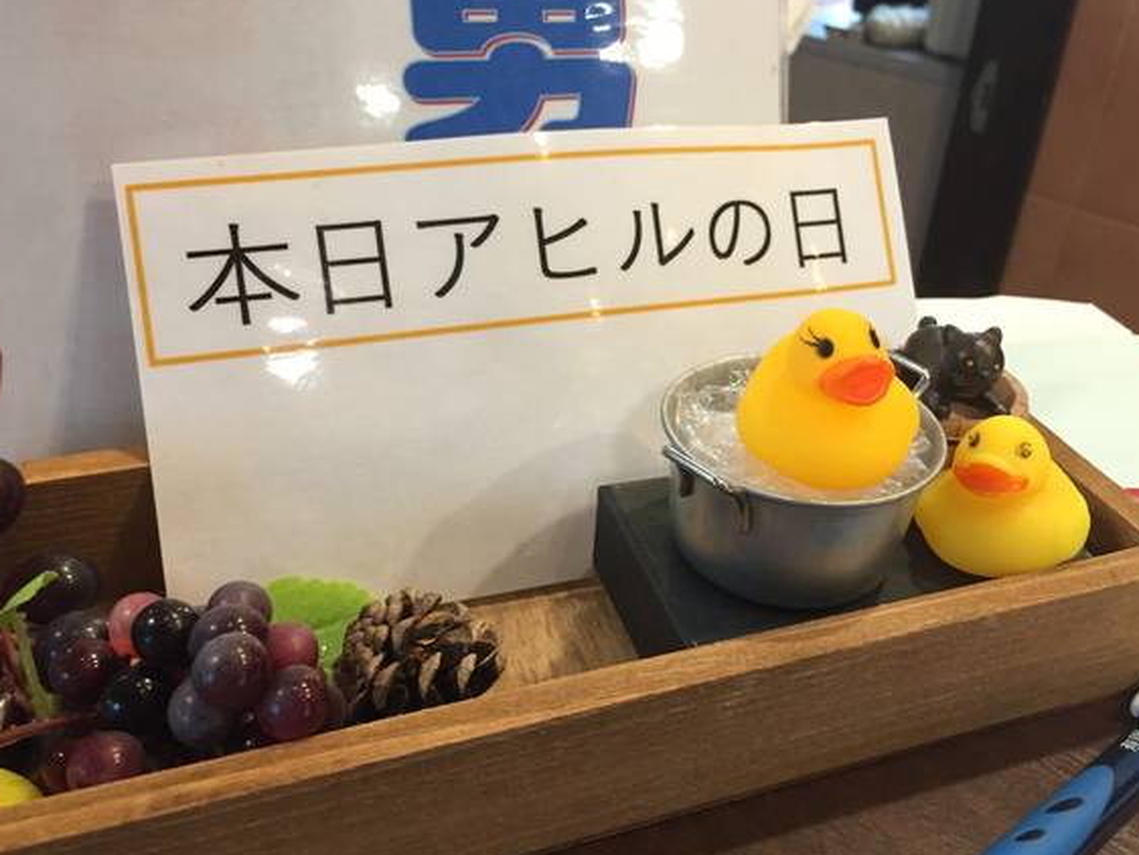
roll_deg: -3.5
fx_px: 1086
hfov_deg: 55.3
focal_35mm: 33
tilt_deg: -32.1
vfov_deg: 43.0
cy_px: 411
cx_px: 584
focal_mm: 4.15
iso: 160
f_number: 2.2
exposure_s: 1/30
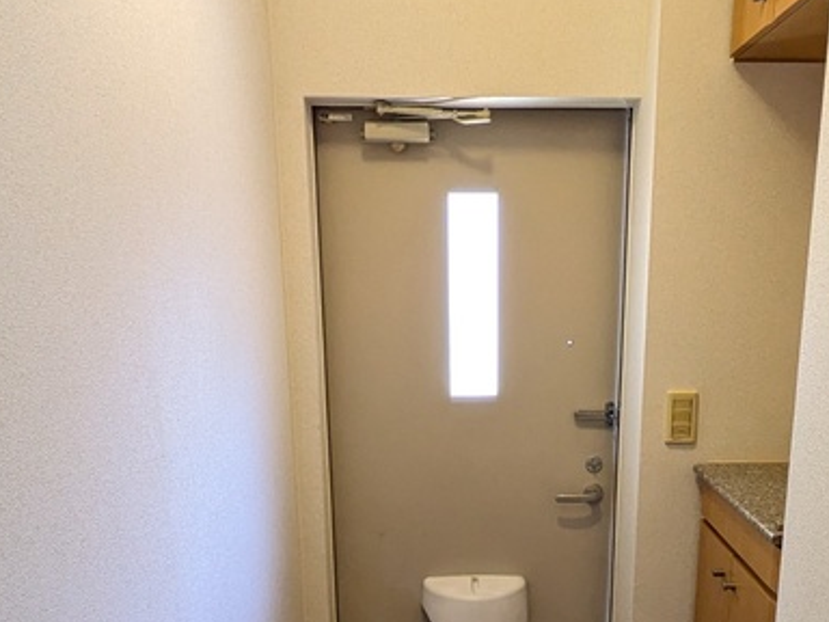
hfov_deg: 52.3
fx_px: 838
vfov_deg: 39.4
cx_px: 488
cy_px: 482
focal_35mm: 35
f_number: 2.2
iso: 233
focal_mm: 1.83
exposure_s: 1/60
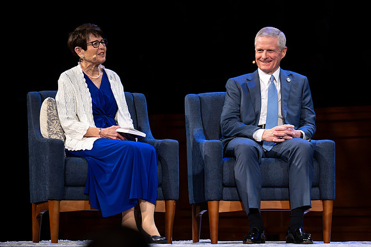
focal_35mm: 262
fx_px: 2697
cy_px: 128
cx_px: 234
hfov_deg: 7.9
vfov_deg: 5.3
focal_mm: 200
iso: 1250
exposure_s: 1/320
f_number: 3.5
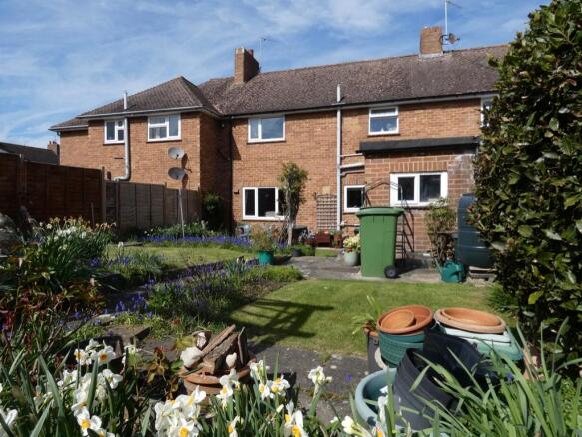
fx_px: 336
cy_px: 218
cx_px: 291
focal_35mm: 20
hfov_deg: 81.8
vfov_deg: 66.0
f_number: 4
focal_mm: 3.6
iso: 80
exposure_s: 1/1000
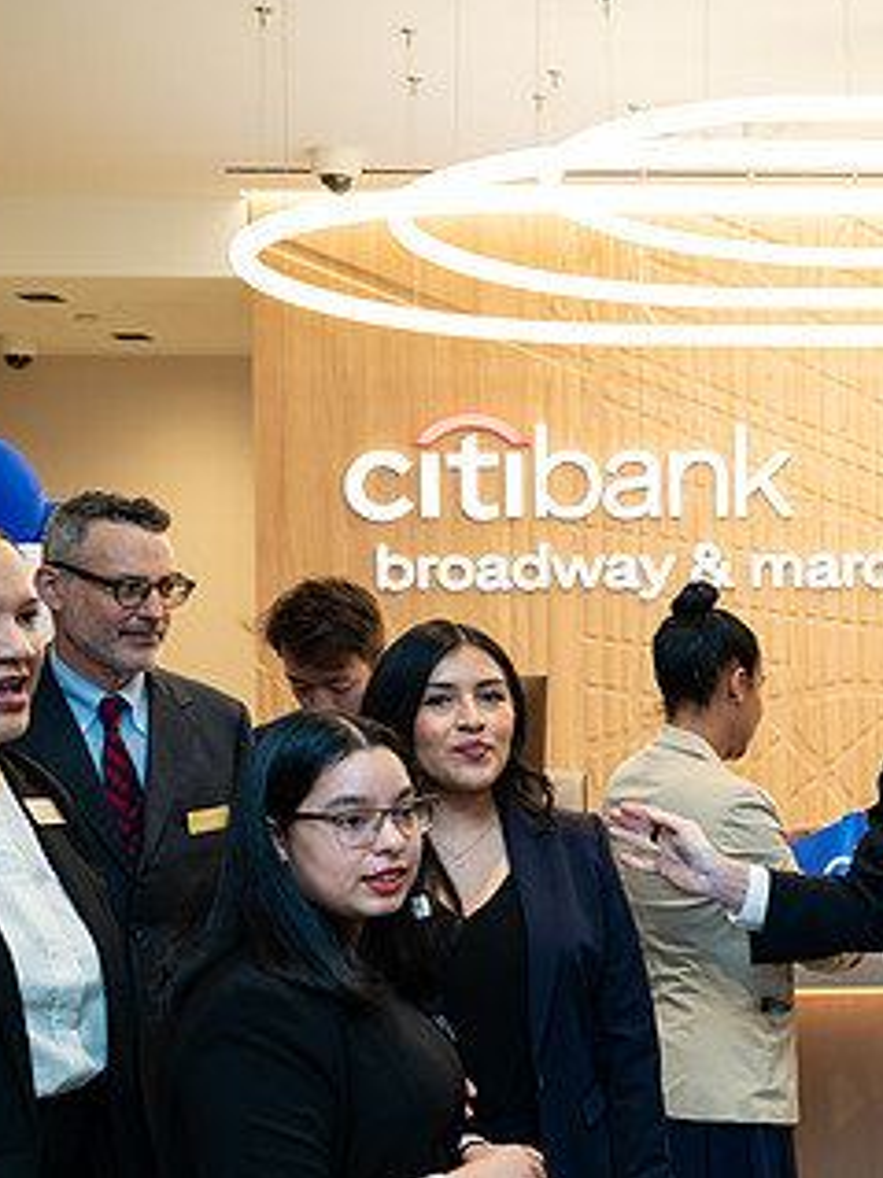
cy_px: 694
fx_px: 1906
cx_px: 957
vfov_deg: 34.3
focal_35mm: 56
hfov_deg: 24.4
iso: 400
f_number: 4
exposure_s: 1/160
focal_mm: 31.5
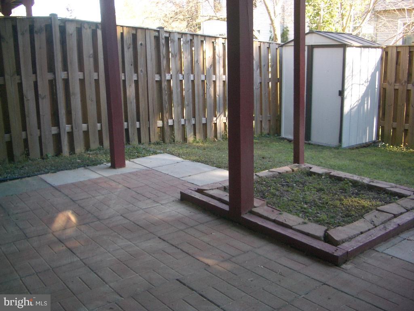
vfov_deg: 40.7
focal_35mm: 35
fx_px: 419
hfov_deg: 52.6
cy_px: 156
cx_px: 207
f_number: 2.6
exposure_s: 1/100
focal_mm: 5.8
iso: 100
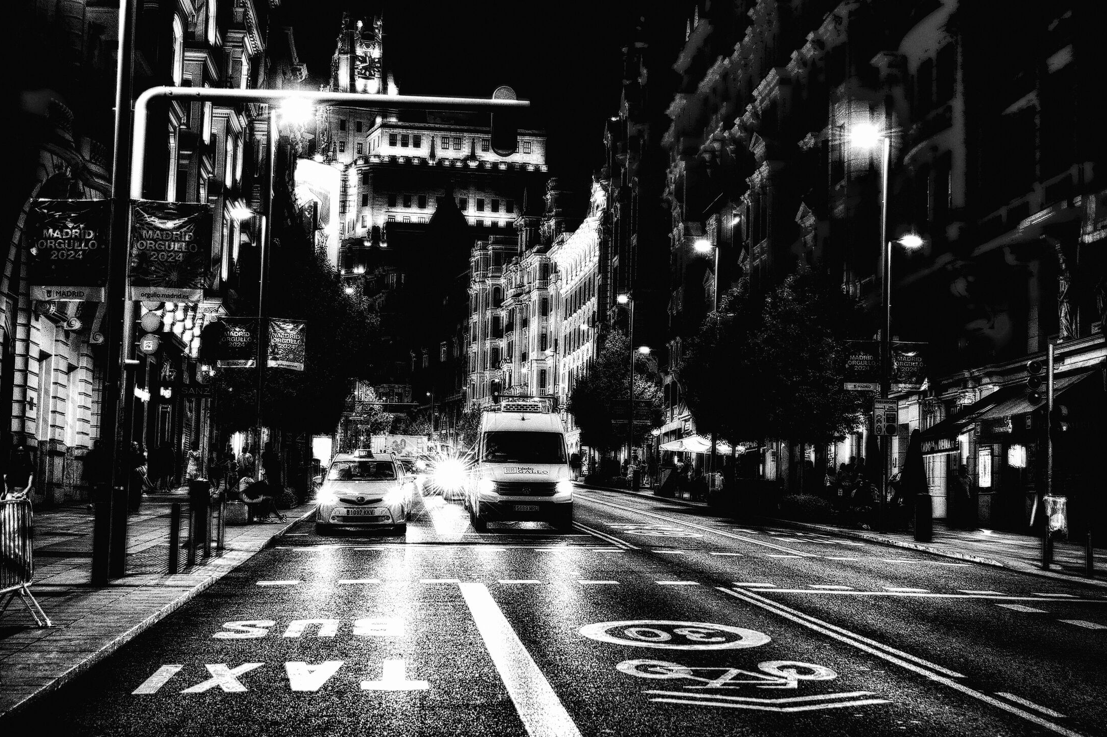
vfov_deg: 24.6
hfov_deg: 36.3
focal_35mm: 55
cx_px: 591
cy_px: 348
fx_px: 1690
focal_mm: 50
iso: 500
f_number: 4
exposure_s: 1/30
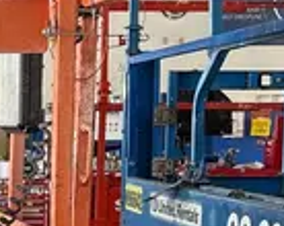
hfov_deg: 13.4
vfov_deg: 11.1
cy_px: 289
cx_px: -144
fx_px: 1133
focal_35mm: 135
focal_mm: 5.96
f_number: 1.6
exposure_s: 1/63
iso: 125
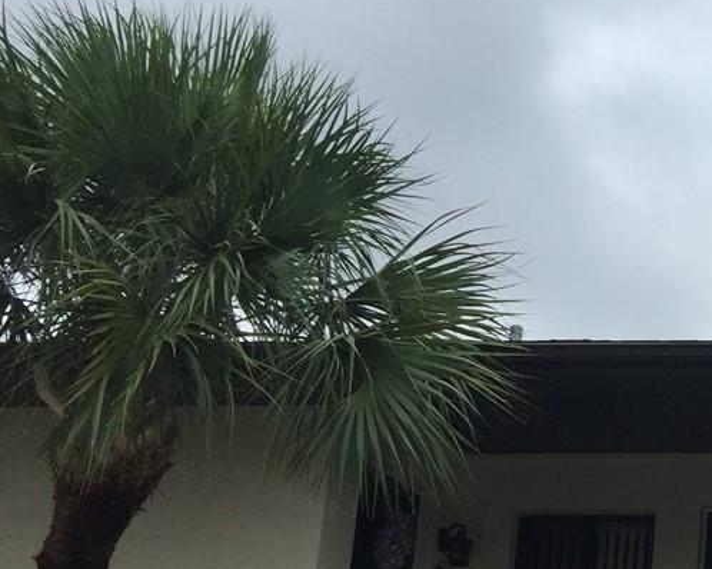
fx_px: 1917
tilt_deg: +16.5
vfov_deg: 16.6
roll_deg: -2.2
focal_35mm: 91
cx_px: 1132
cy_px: 518
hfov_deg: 18.2
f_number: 2.2
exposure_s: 1/2639
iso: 32
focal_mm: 4.15
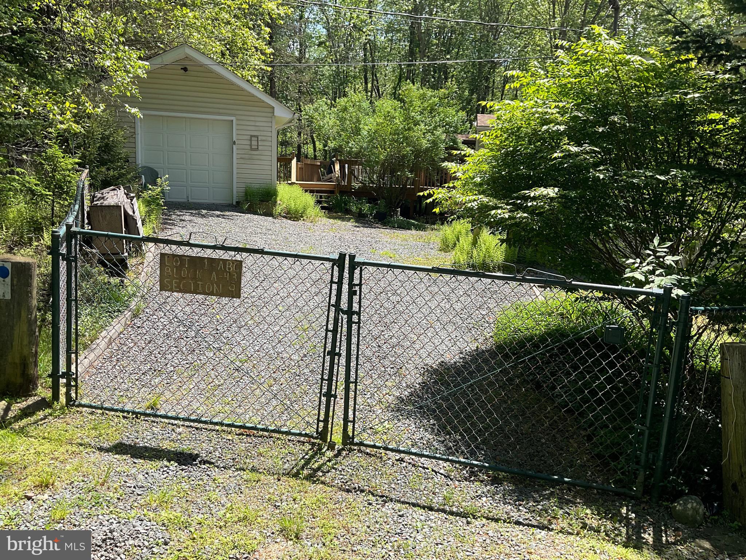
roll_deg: -2.8
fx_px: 625
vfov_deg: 48.2
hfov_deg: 61.7
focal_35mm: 29
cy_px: 280
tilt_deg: -10.5
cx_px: 373
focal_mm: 3
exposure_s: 1/804
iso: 16
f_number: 1.8
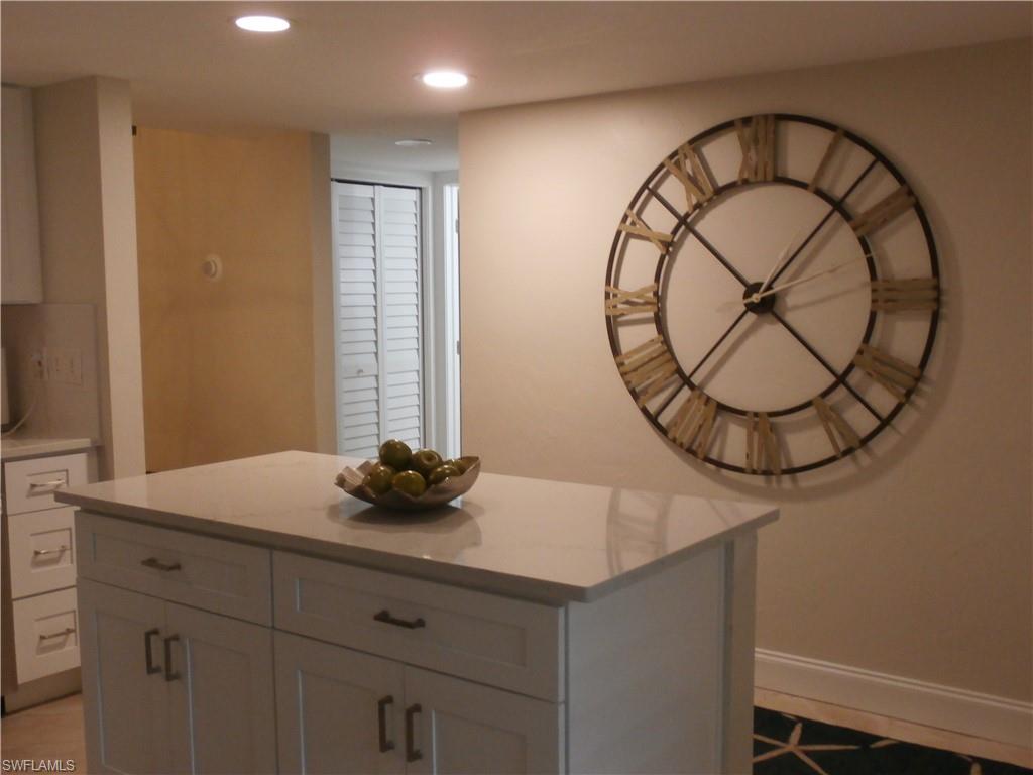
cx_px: 516
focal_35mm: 34
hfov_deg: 54.0
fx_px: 1015
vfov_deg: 41.8
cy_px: 388
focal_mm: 6
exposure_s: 1/30
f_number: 3.4
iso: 400
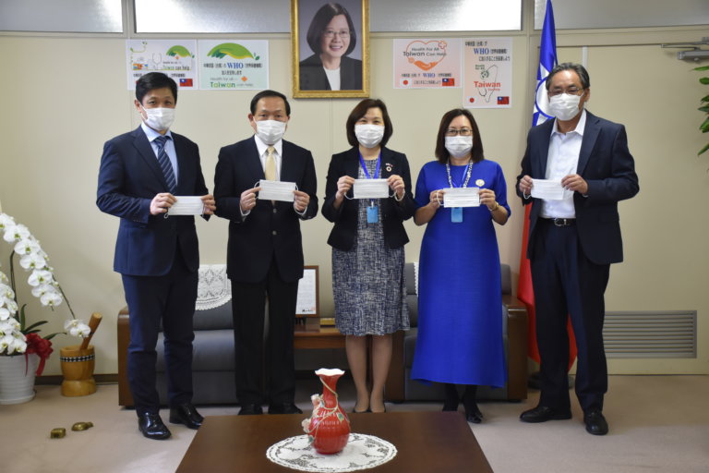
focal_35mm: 48
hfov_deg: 41.1
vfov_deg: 28.1
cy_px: 236
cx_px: 354
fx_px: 945
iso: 800
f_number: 4
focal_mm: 32
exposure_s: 1/60
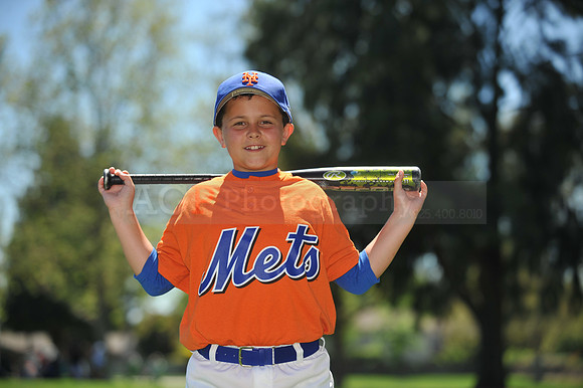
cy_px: 194
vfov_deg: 12.2
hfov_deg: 18.3
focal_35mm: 112
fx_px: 1813
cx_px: 292
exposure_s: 1/1600
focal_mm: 112
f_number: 4
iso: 200
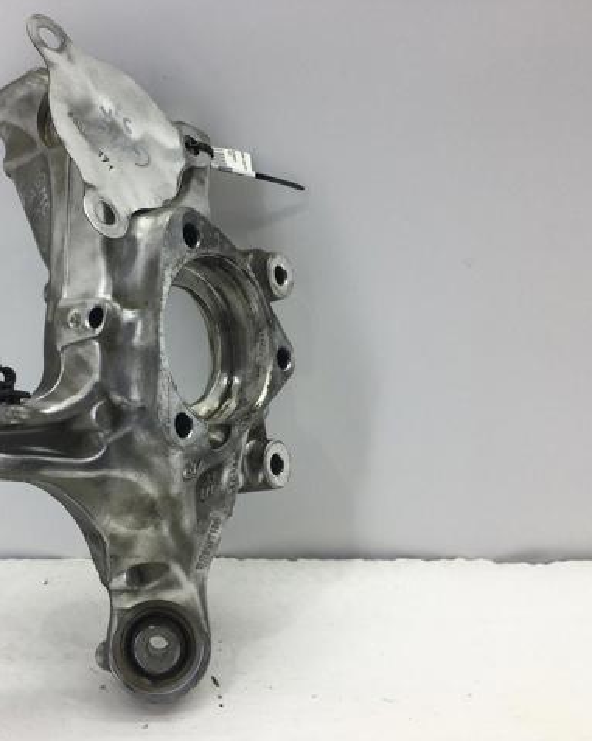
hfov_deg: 38.4
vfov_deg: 48.0
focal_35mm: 38
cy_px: 370
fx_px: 833
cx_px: 172
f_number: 2.2
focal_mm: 4.15
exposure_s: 1/110
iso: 25
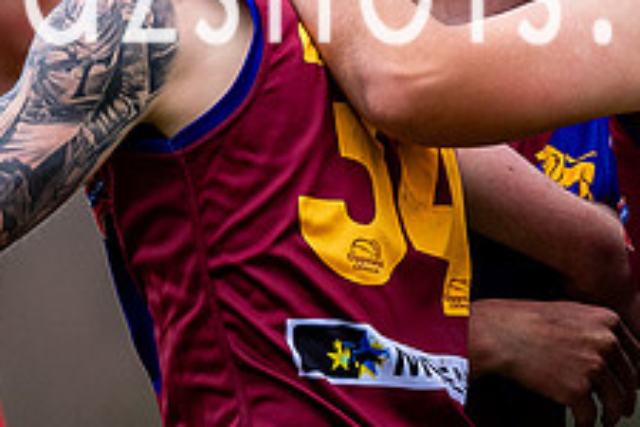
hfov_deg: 1.0
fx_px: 37775
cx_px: 497
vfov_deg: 0.6
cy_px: 103
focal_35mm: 2125
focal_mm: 500
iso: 640
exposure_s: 1/1600
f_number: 4
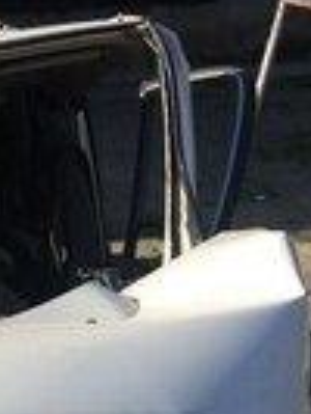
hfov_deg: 13.3
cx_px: -78
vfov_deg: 17.0
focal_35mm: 108
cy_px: 563
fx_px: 1292
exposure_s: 1/1466
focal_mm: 4.15
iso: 32
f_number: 2.2
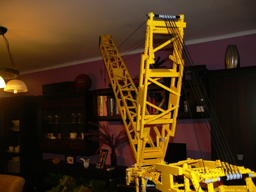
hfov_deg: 52.6
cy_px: 96
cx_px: 128
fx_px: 259
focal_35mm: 35
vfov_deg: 40.7
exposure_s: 1/30
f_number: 2.8
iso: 200
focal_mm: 7.4
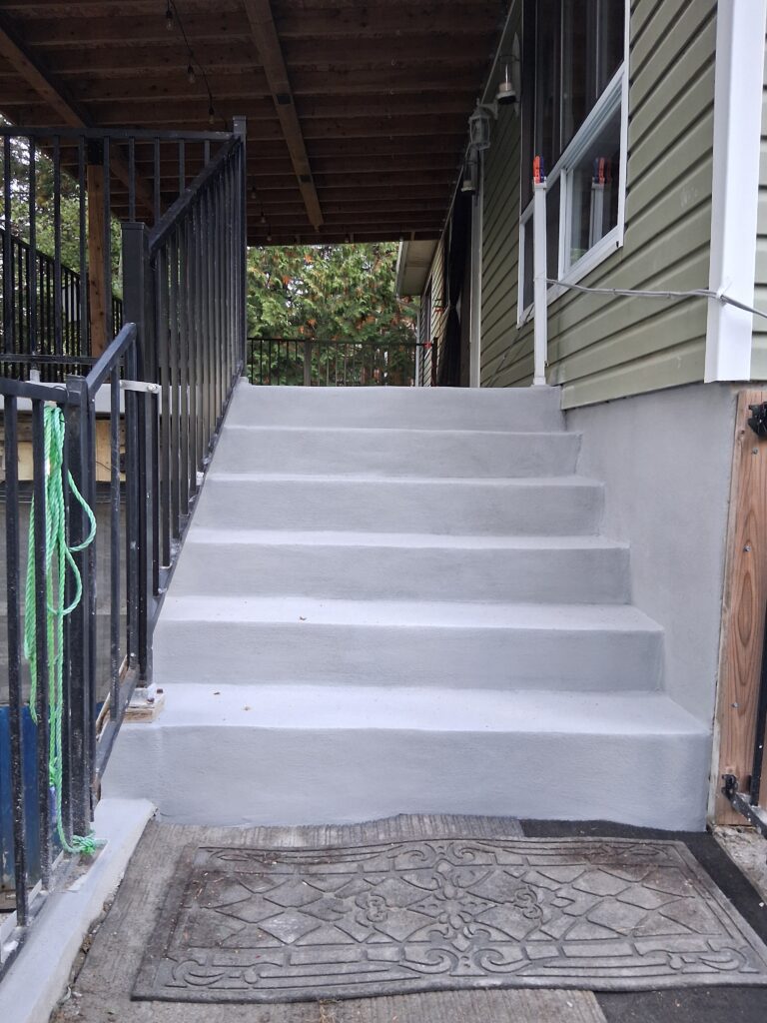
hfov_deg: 53.1
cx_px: 384
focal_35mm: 26
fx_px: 768
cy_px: 512
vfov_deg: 67.3
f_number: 1.8
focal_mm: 3.98
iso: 320
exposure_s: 1/100
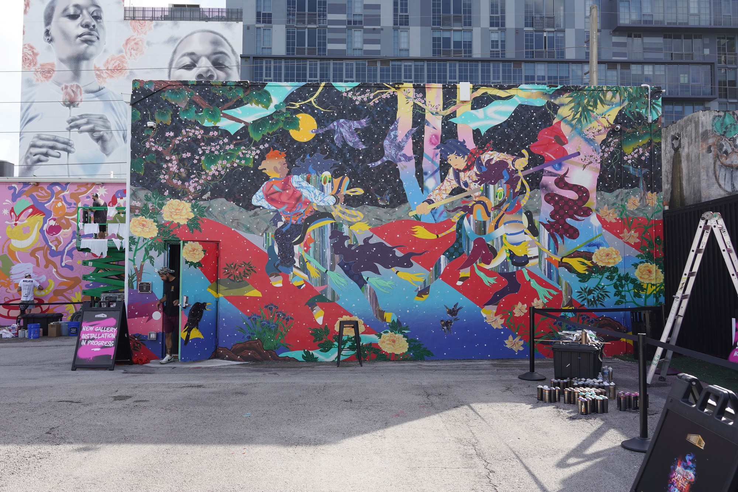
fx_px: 677
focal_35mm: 33
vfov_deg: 40.0
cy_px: 246
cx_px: 369
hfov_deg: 57.2
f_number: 9
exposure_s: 1/100
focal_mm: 33
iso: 100
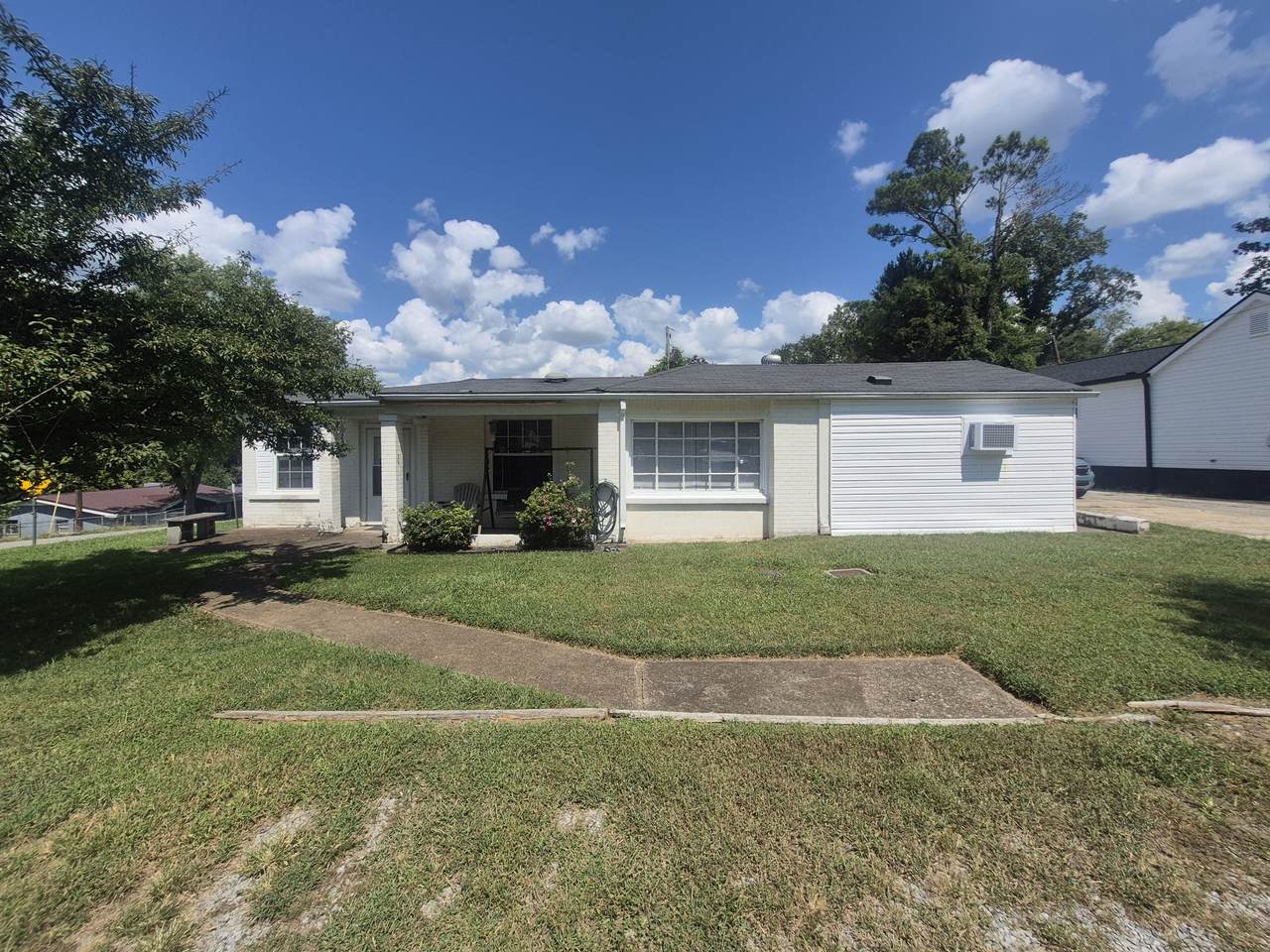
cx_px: 635
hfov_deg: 106.2
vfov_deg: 89.9
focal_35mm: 13
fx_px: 477
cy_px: 476
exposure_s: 1/2736
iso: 50
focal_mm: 1.74
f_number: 2.2
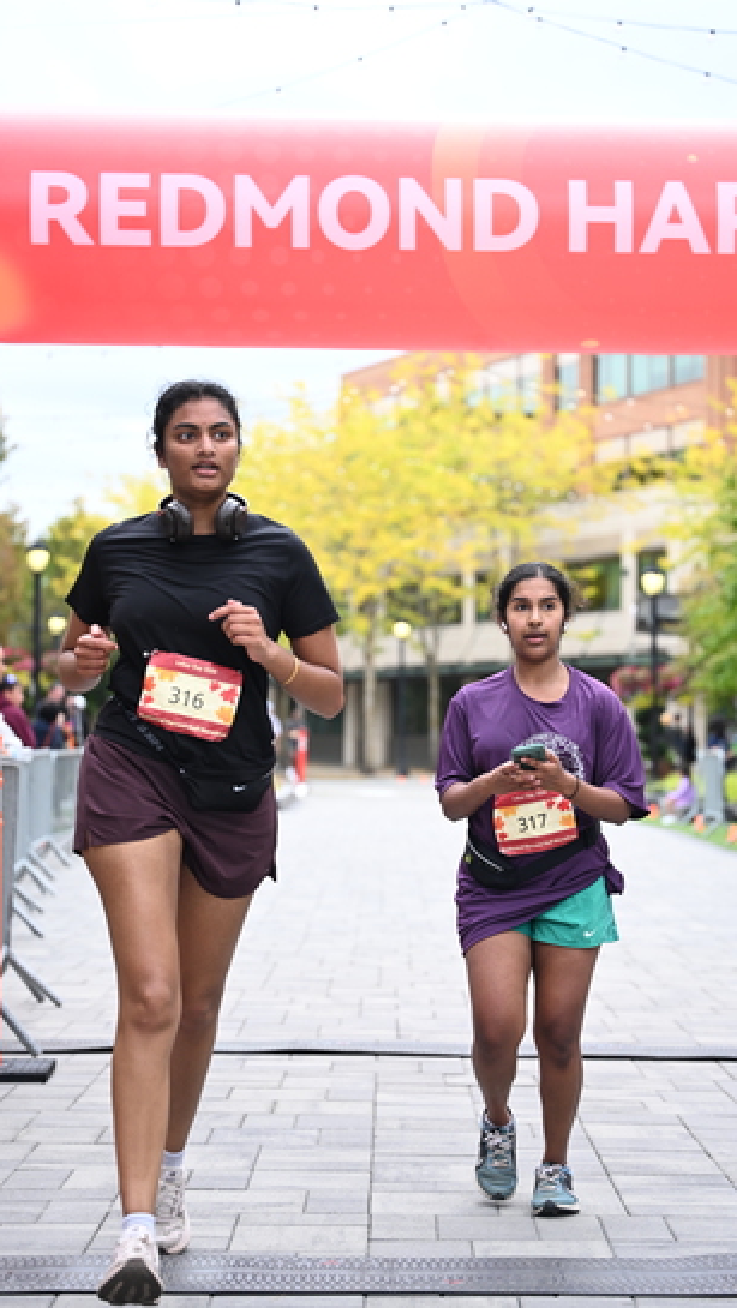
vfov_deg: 28.6
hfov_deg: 16.3
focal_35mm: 74
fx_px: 2568
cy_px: 650
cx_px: 429
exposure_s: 1/1600
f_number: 2.8
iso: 640
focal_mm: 70
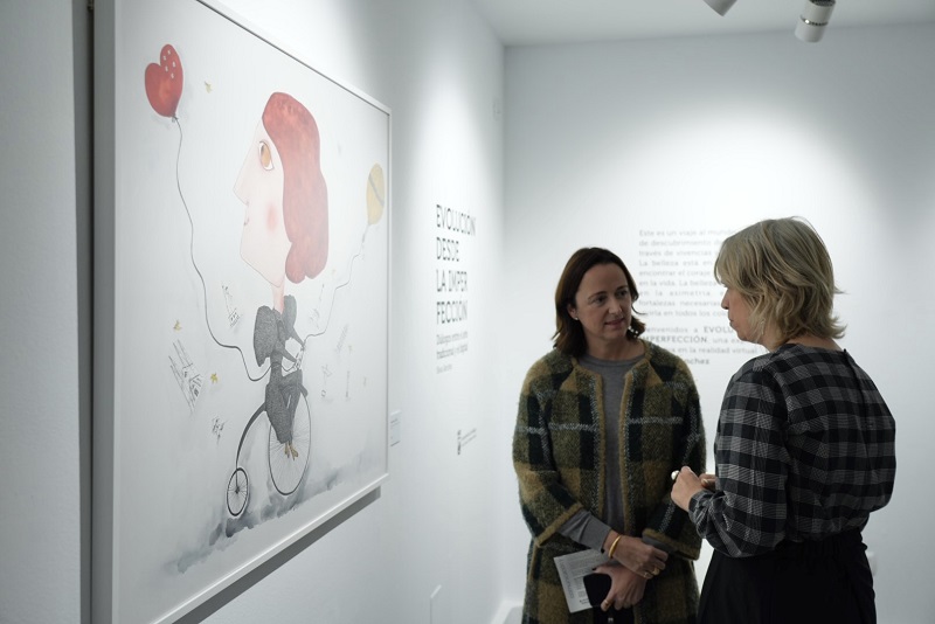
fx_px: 935
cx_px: 468
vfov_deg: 36.9
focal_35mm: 36
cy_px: 312
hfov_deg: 53.1
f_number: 4
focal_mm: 36
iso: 640
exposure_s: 1/125
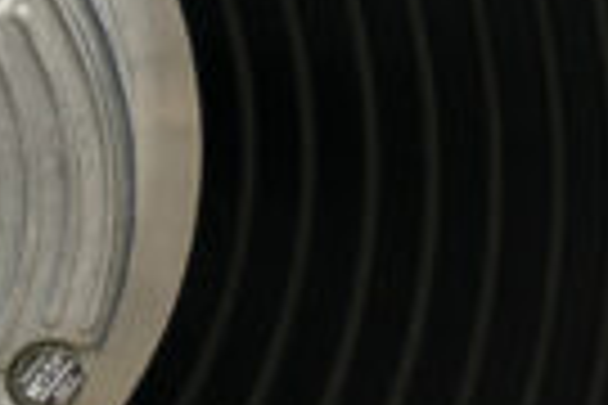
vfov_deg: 3.4
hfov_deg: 5.1
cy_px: 61
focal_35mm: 403
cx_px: -252
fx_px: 6806
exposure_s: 1/125
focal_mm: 53
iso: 250
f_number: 8
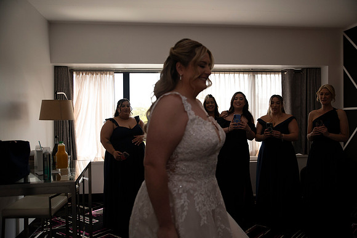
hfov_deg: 60.3
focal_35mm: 31
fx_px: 307
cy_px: 119
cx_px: 178
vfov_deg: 42.3
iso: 1600
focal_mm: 31
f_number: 2.8
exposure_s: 1/1600
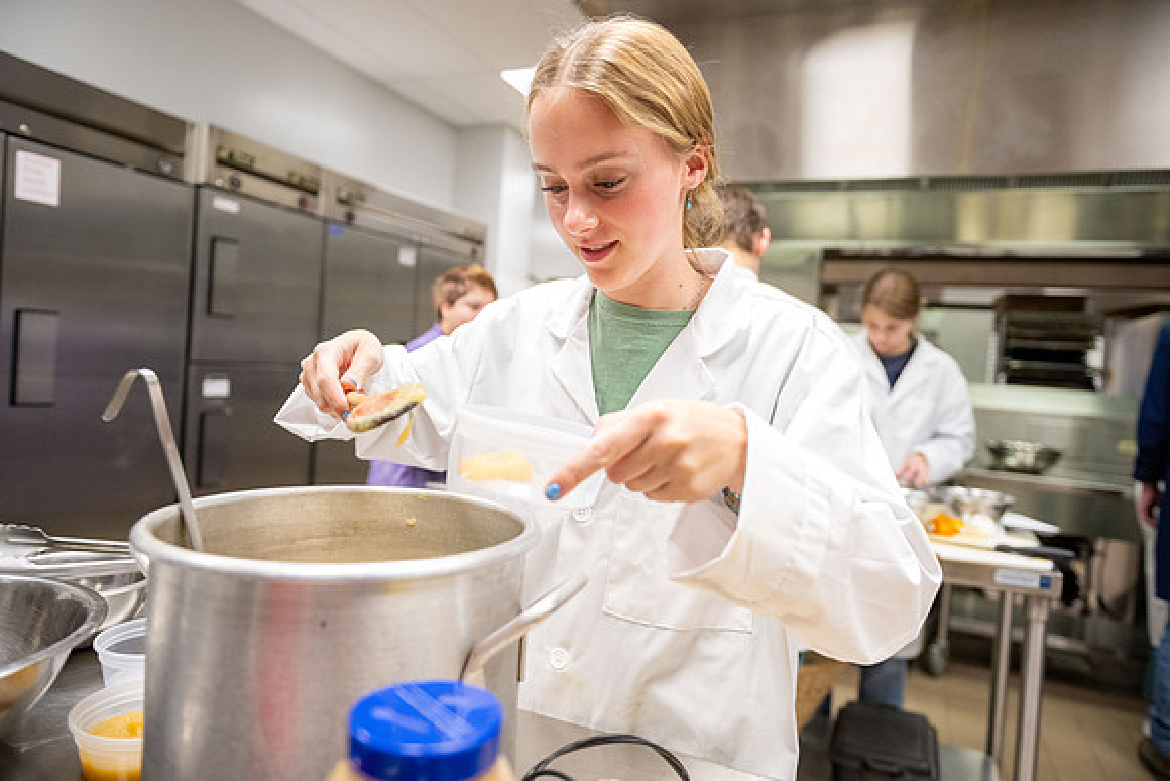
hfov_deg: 73.7
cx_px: 585
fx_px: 780
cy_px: 390
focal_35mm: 24
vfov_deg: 53.2
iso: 2500
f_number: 2.8
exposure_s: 1/400
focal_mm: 24
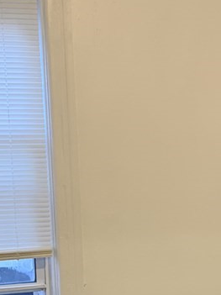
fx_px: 894
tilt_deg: -7.1
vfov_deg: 18.2
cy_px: 304
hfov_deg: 13.9
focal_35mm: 105
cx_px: 222
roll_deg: +1.3
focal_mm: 6.76
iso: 500
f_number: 1.78
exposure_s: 1/60
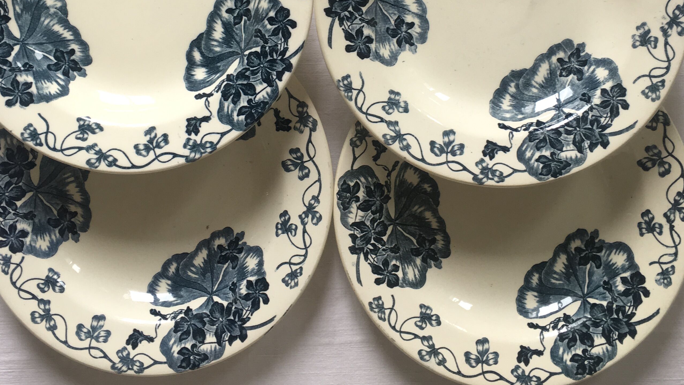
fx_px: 907
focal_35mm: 50
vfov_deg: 23.2
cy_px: 28
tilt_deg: -87.1
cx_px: 324
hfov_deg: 41.3
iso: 32
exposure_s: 1/50
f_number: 2.2
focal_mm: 4.15
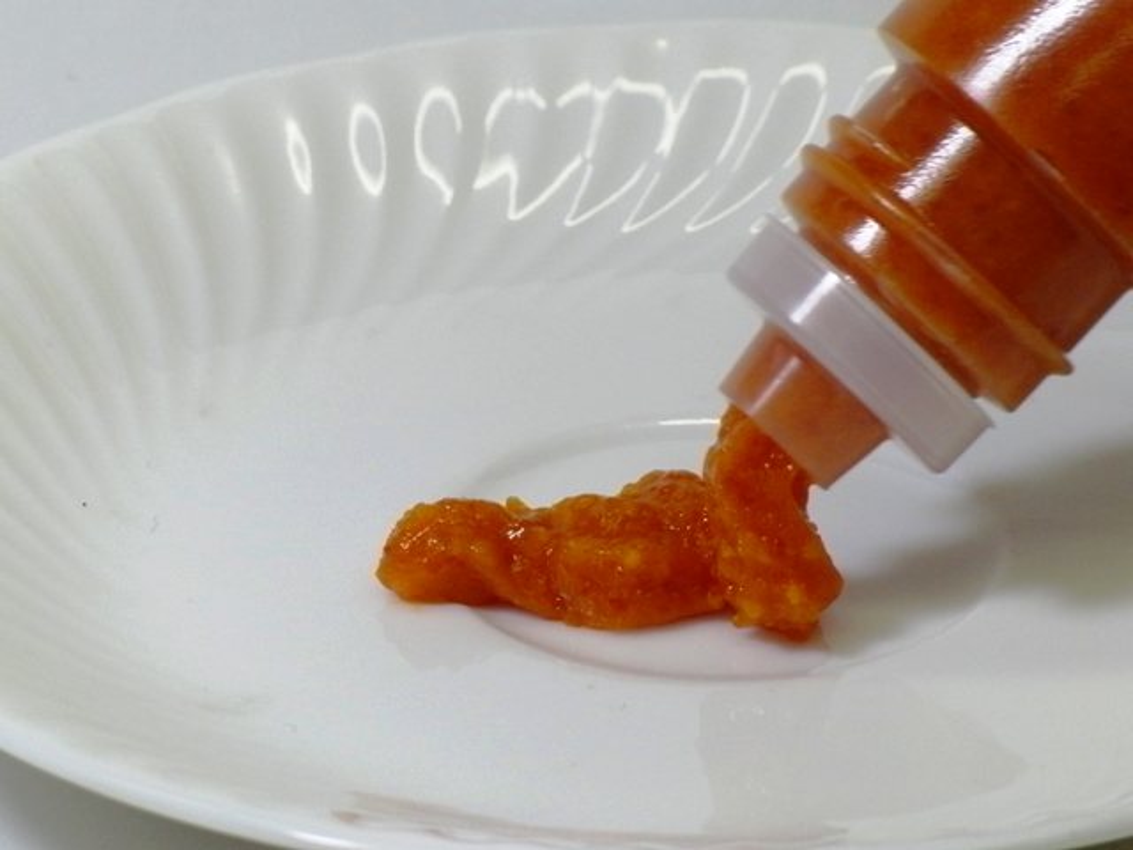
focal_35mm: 240
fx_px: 7855
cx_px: 566
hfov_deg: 8.2
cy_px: 425
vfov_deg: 6.2
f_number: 16.1
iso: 400
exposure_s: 1/15
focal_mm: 43
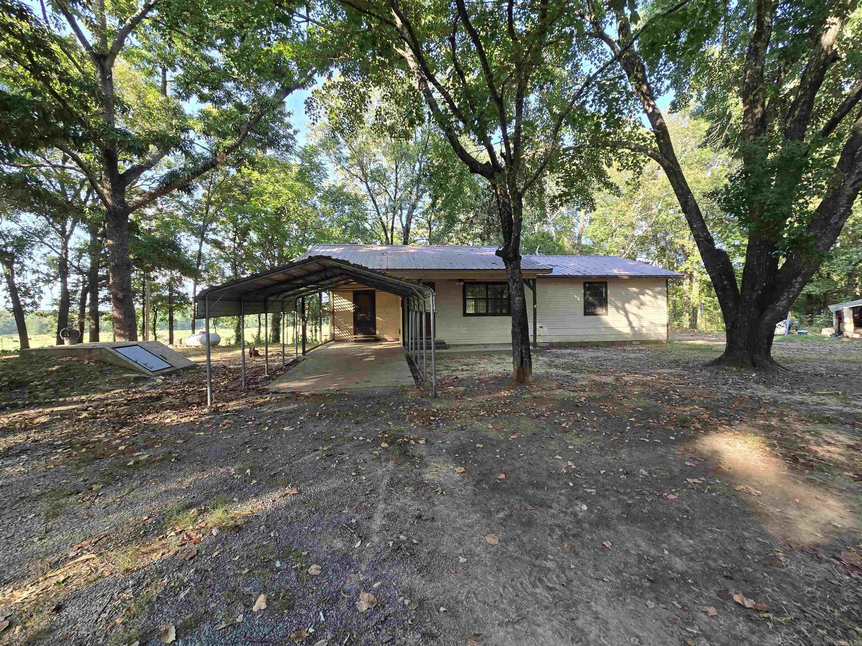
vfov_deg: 89.9
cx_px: 431
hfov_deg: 106.2
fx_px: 324
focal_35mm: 13
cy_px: 323
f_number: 2.2
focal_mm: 2.2
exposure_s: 1/120
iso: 64
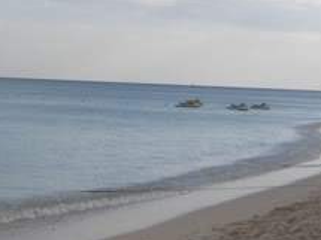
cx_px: 21
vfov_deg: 12.7
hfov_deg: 16.7
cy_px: 67
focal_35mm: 116
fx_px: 1075
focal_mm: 8
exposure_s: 1/800
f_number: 4.8
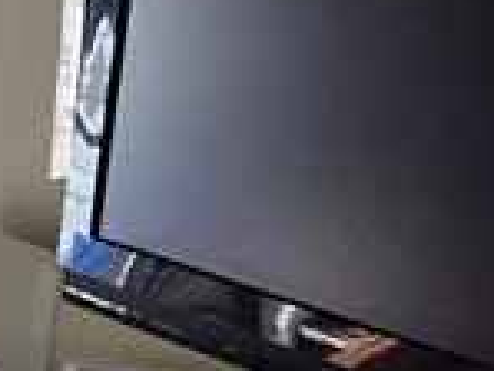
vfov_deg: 9.4
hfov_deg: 9.6
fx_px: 2257
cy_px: 166
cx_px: -1005
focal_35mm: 158
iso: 32
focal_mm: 5.4
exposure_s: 1/180
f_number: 1.8
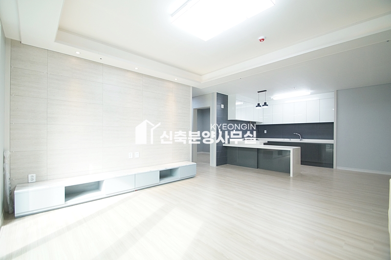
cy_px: 130
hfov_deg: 100.4
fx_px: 163
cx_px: 196
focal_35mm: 15
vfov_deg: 77.2
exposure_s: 1/100
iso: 800
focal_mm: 10
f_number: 4
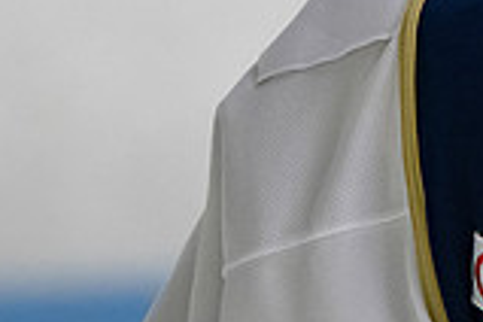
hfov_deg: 1.8
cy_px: -221
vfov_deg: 1.2
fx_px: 15428
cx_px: 682
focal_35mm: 1150
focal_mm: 200
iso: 2000
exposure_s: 1/800
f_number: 3.2
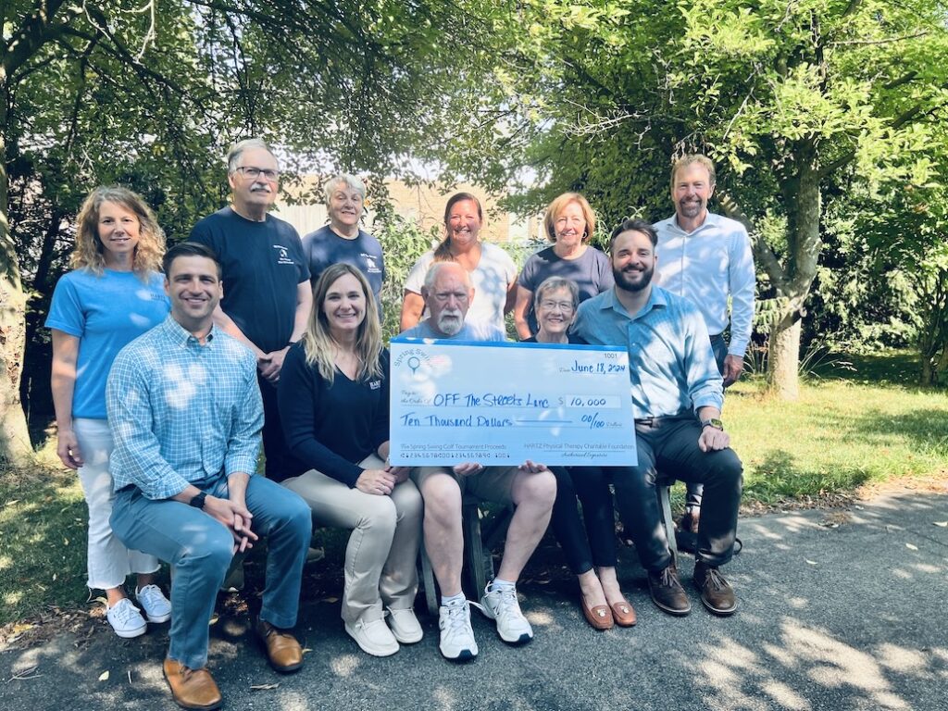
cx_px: 474
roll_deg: -0.4
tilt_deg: -9.7
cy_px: 356
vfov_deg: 53.1
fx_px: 712
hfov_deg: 67.3
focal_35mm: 26
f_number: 1.5
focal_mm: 5.7
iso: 50
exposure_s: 1/797
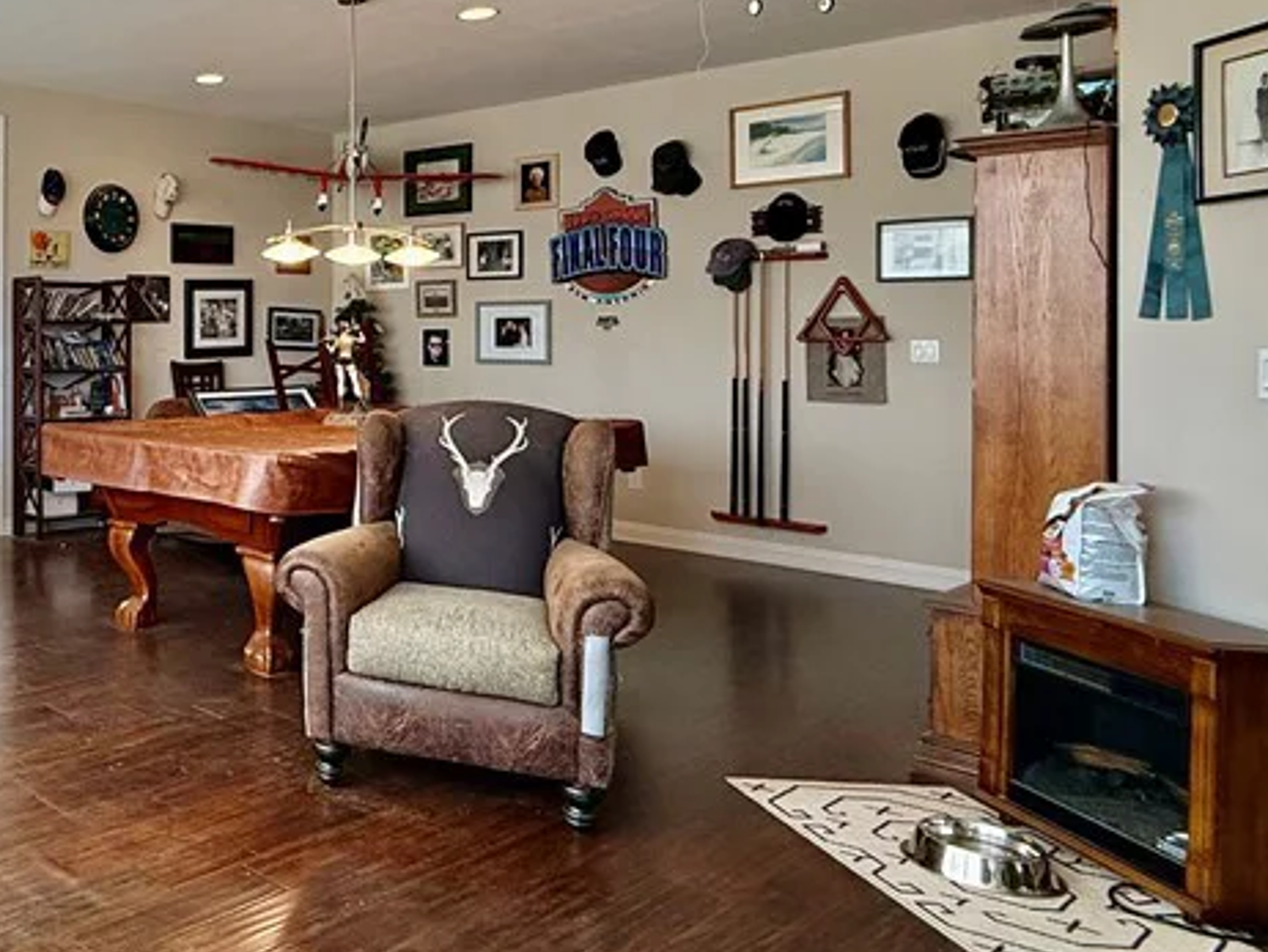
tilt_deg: +0.9
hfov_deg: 47.9
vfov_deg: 44.8
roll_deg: -0.2
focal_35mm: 31
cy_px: 321
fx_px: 1136
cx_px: -8
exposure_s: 1/120
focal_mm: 2.22
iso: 100
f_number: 2.2
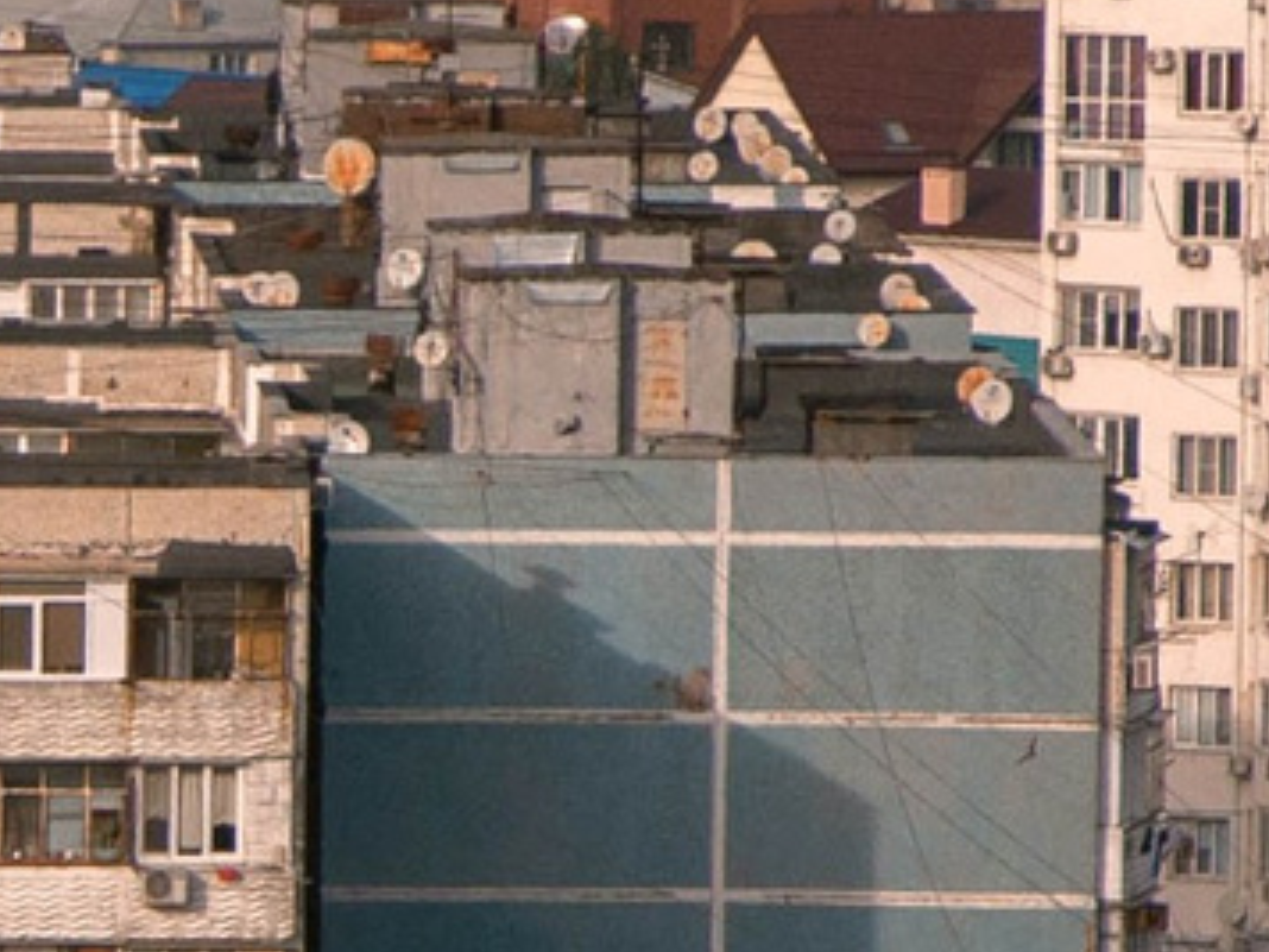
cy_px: 1070
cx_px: -1030
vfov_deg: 1.4
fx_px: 39812
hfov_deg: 1.8
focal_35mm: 1086
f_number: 5.6
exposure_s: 1/1250
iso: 200
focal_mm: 105
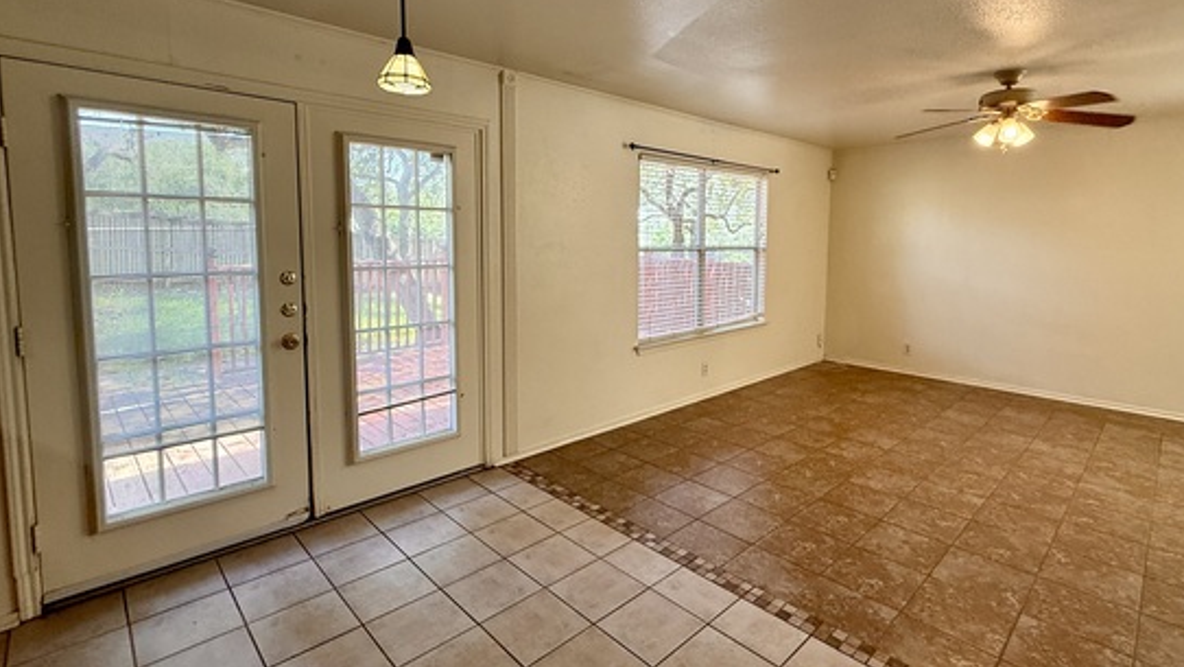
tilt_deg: -4.4
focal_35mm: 18
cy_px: 284
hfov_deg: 92.4
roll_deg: -0.3
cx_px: 644
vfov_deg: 60.8
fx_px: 565
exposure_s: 1/120
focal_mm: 2.22
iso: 160
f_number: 2.2
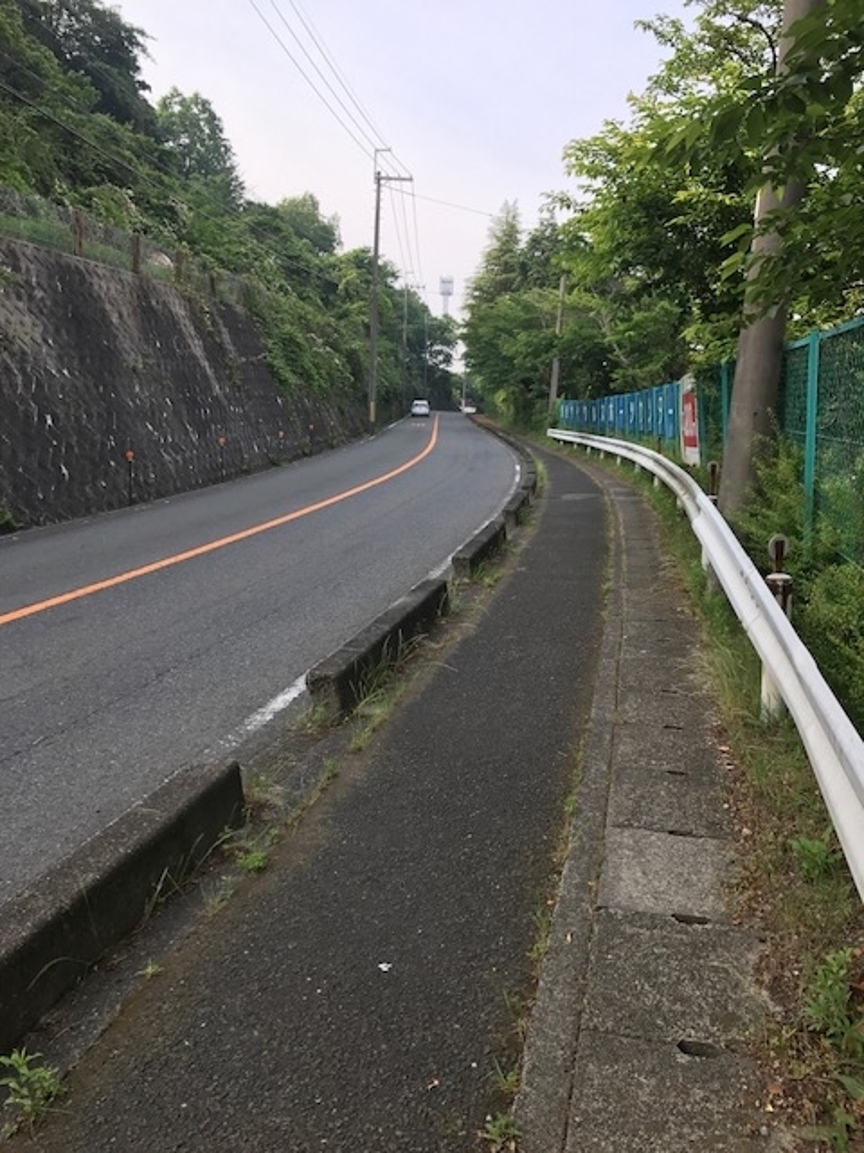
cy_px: 576
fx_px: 932
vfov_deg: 63.4
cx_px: 432
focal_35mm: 28
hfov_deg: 49.7
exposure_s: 1/580
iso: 20
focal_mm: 3.99
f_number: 1.8
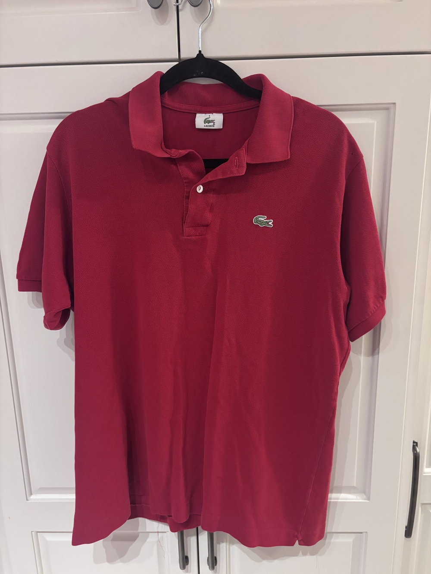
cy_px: 287
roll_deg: +0.4
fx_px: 432
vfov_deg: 67.3
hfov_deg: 53.1
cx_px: 216
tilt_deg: -13.5
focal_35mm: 26
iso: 640
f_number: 1.6
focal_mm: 5.96
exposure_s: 1/30
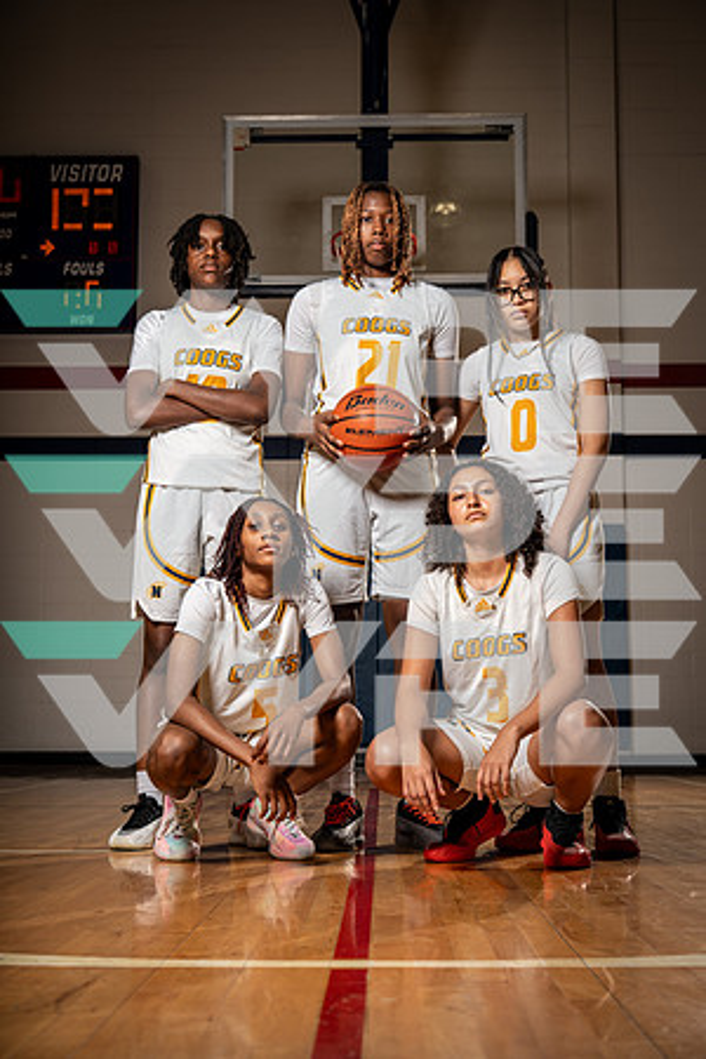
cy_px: 530
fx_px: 1412
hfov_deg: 28.1
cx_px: 353
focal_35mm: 48
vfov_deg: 41.1
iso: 125
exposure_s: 1/250
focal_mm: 48
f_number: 5.6
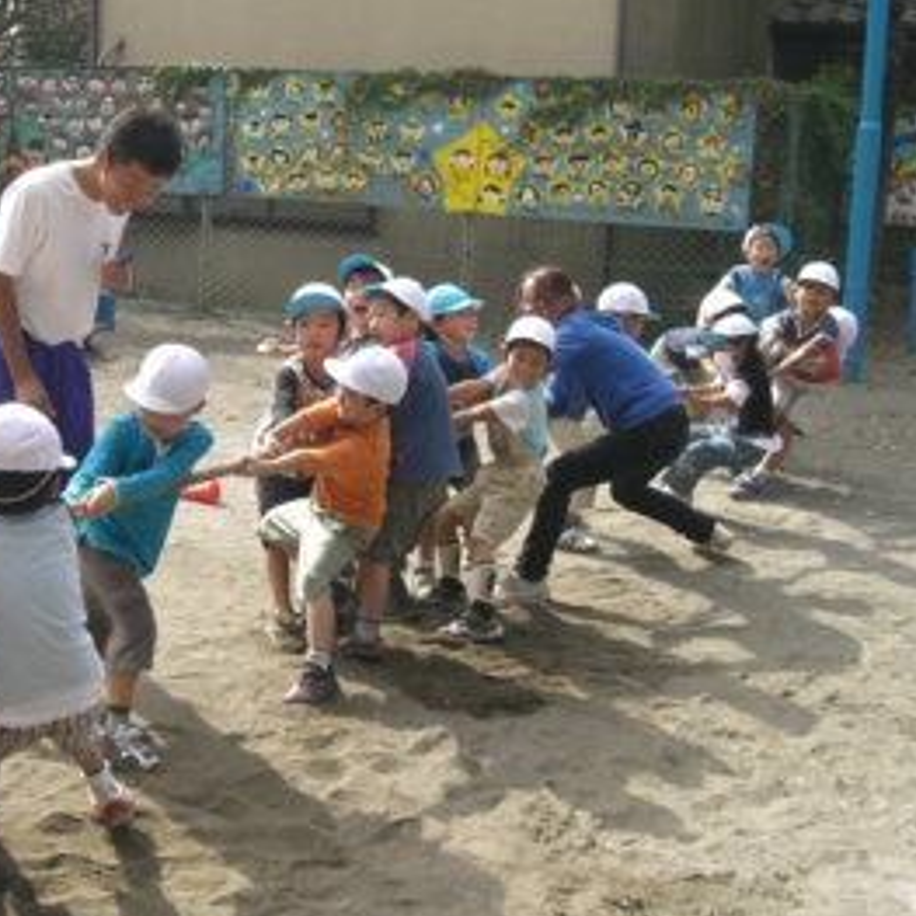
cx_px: 254
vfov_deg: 33.4
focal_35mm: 51
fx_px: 1527
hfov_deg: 32.9
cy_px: 435
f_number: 4.4
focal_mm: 6.3
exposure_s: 1/200
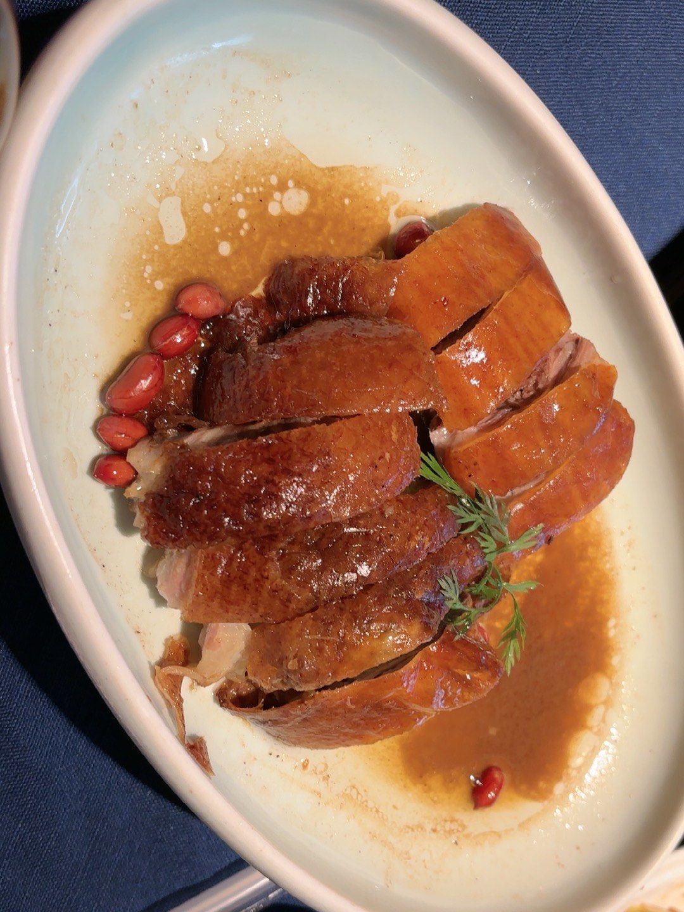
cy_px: 456
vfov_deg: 67.3
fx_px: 685
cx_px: 342
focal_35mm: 26
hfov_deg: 53.1
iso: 80
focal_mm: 5.96
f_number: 1.6
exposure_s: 1/40
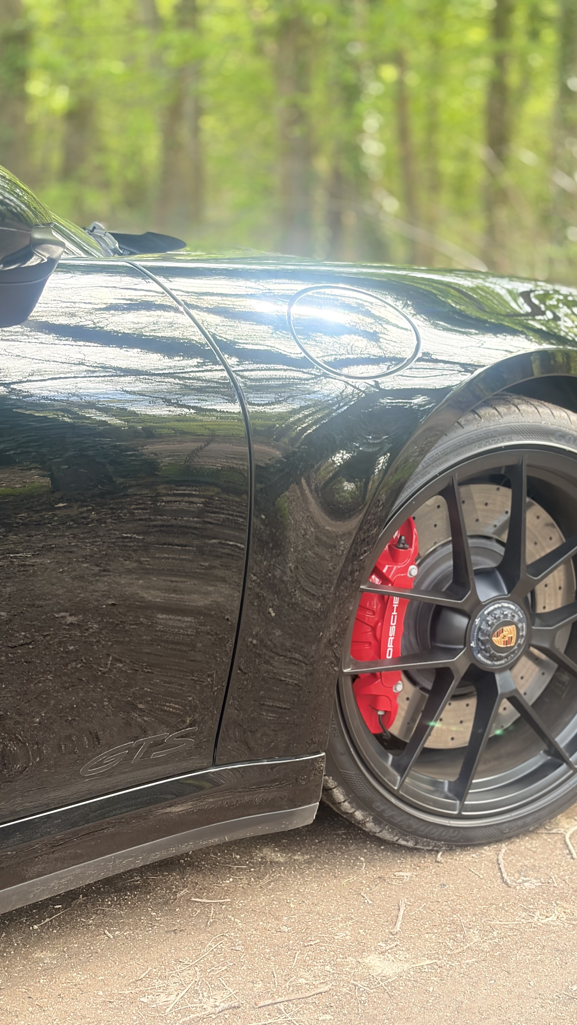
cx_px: 377
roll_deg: -1.6
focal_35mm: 57
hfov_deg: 21.0
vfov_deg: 36.6
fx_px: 1550
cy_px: 514
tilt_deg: -11.1
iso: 125
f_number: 1.6
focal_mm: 5.96
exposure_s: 1/60
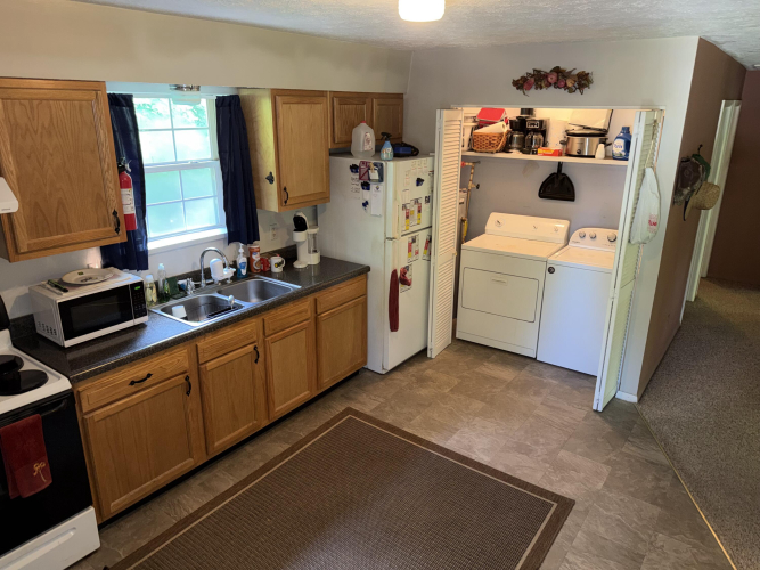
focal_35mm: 24
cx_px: 380
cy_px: 285
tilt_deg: -18.9
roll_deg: -0.1
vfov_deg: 56.8
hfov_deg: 71.6
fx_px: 527
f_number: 1.78
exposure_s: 1/16
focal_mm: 6.76
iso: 125
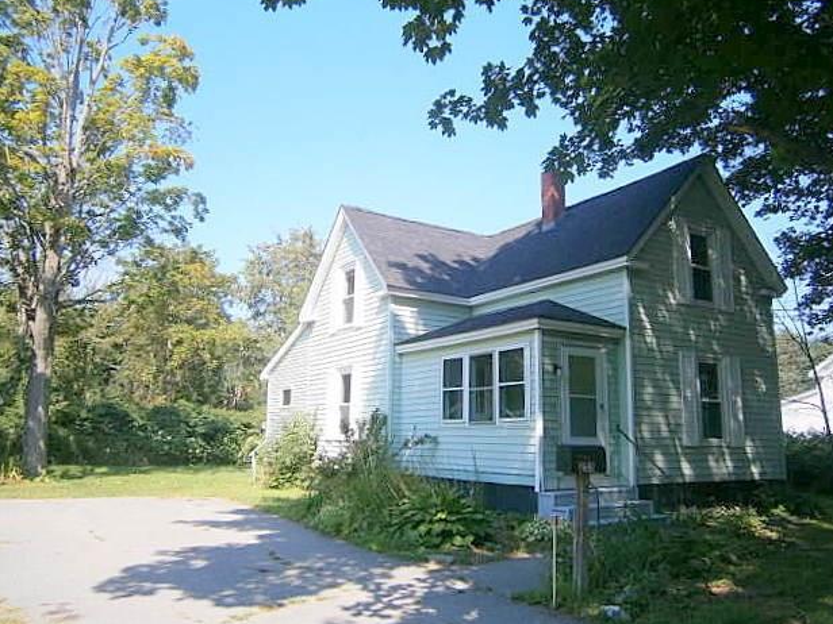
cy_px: 304
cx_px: 410
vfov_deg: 51.3
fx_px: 650
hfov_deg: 65.3
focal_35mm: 27
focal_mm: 4.7
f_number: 2.8
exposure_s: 1/500
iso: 80
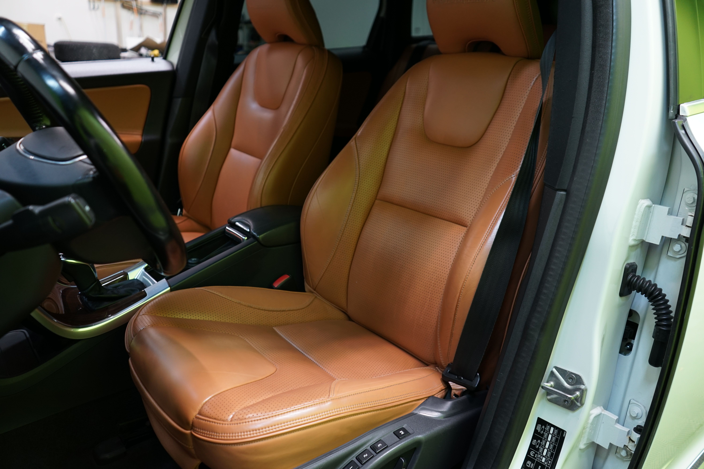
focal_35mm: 28
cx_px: 352
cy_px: 234
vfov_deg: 46.4
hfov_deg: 65.5
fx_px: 548
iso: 500
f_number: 3.5
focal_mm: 28
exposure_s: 1/30
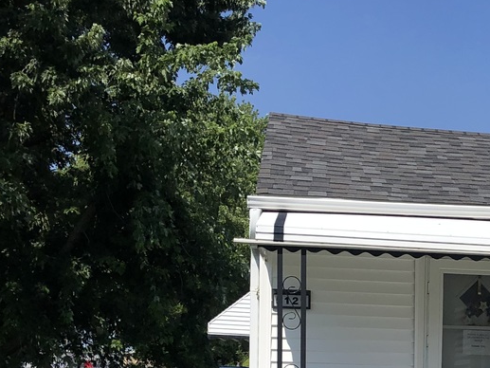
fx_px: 1104
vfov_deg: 18.2
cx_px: 522
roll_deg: -1.4
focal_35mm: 78
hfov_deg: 23.6
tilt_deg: -0.8
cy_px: 411
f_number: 1.8
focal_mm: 3.99
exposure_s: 1/4049
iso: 25
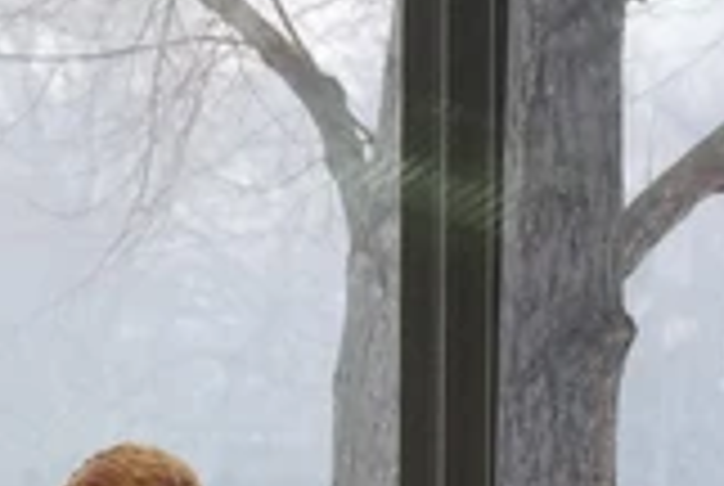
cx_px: -1590
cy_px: 1372
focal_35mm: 672
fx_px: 13539
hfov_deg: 3.0
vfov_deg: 2.0
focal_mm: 66
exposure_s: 1/60
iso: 2500
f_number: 5.6
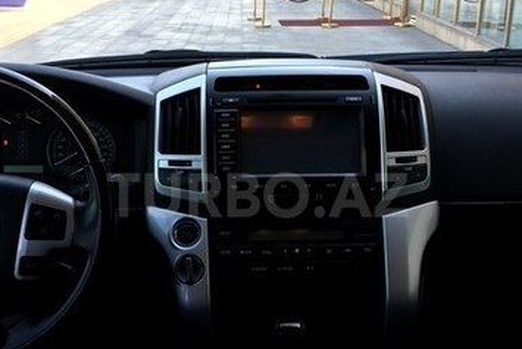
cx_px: 257
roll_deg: -2.4
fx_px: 812
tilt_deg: -16.4
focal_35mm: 56
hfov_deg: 35.6
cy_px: 195
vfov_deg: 24.2
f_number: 2.2
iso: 32
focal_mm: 4.15
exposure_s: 1/255
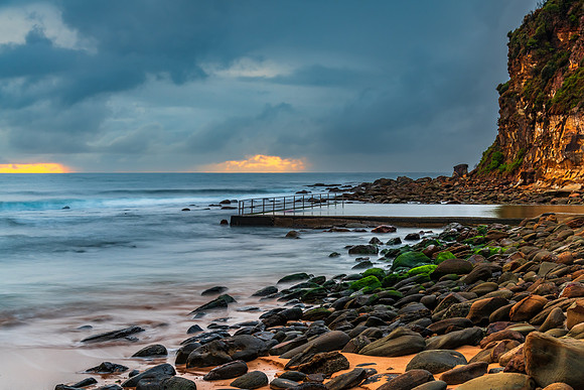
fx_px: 849
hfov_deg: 38.0
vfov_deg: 25.9
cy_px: 195
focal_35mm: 52
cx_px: 292
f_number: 8
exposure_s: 3
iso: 250
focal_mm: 52
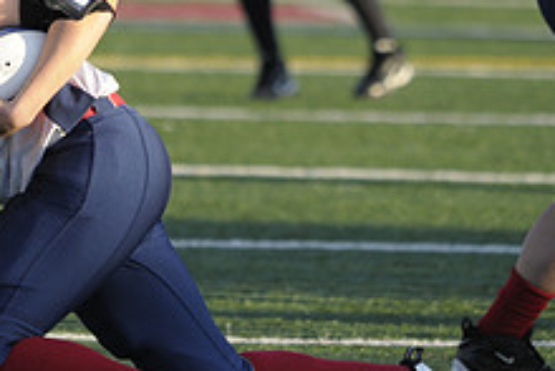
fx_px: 15426
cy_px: 18
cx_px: 114
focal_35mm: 1000
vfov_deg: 1.4
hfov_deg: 2.1
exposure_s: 1/1000
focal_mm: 380
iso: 1100
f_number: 6.3
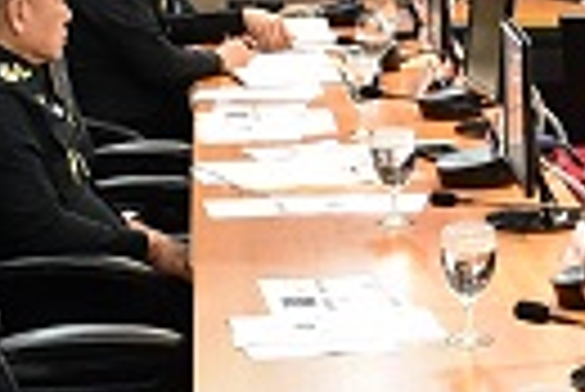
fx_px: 3026
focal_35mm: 186
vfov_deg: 7.4
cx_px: 666
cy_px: 293
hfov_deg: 10.9
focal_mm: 18
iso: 1600
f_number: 5.6
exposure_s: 1/30
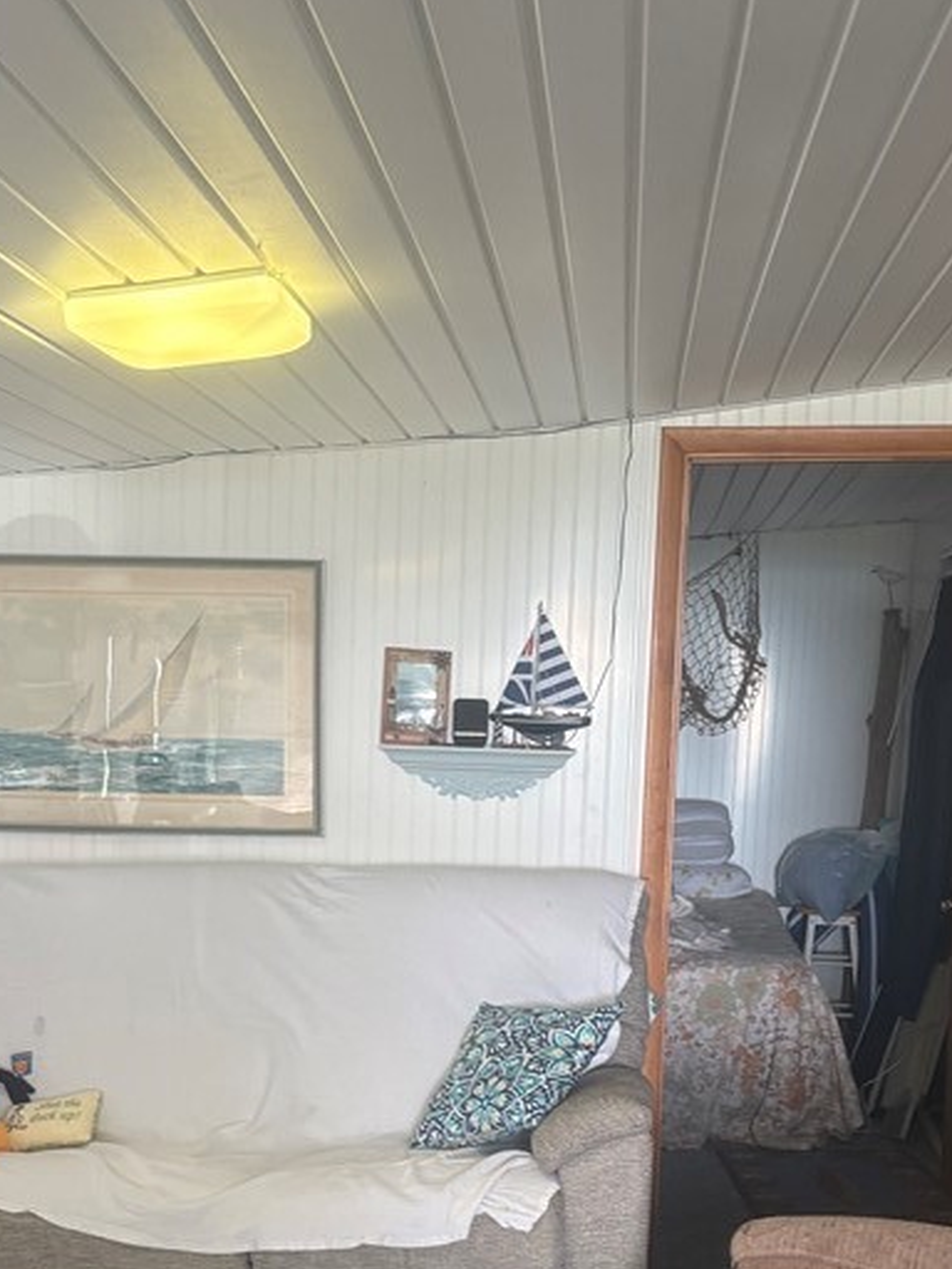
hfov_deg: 28.0
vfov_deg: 36.2
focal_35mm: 52
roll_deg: -1.9
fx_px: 1907
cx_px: 483
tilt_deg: -6.1
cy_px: 897
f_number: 1.6
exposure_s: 1/86
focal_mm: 5.96
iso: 125
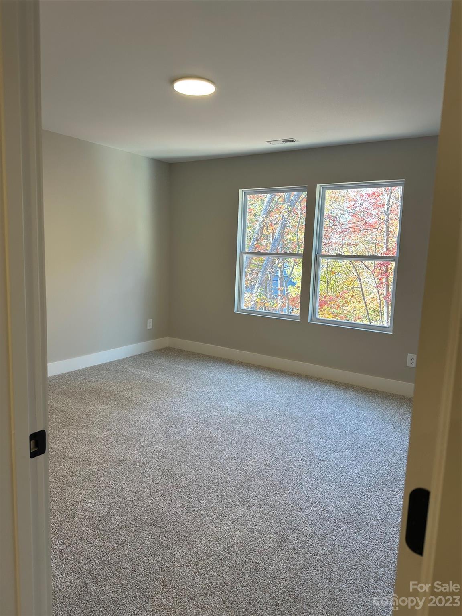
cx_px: 231
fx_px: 427
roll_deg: -2.7
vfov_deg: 71.6
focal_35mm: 24
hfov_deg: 56.8
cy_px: 308
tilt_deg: -6.8
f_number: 1.78
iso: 100
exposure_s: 1/120
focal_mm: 6.86
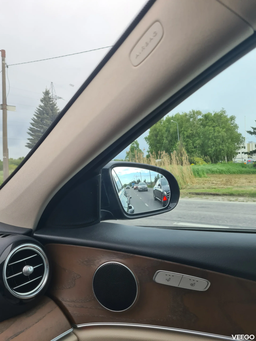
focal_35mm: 26
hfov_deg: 53.1
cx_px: 128
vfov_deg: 67.3
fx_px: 256
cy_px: 170
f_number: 1.8
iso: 50
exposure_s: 1/574
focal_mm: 5.4
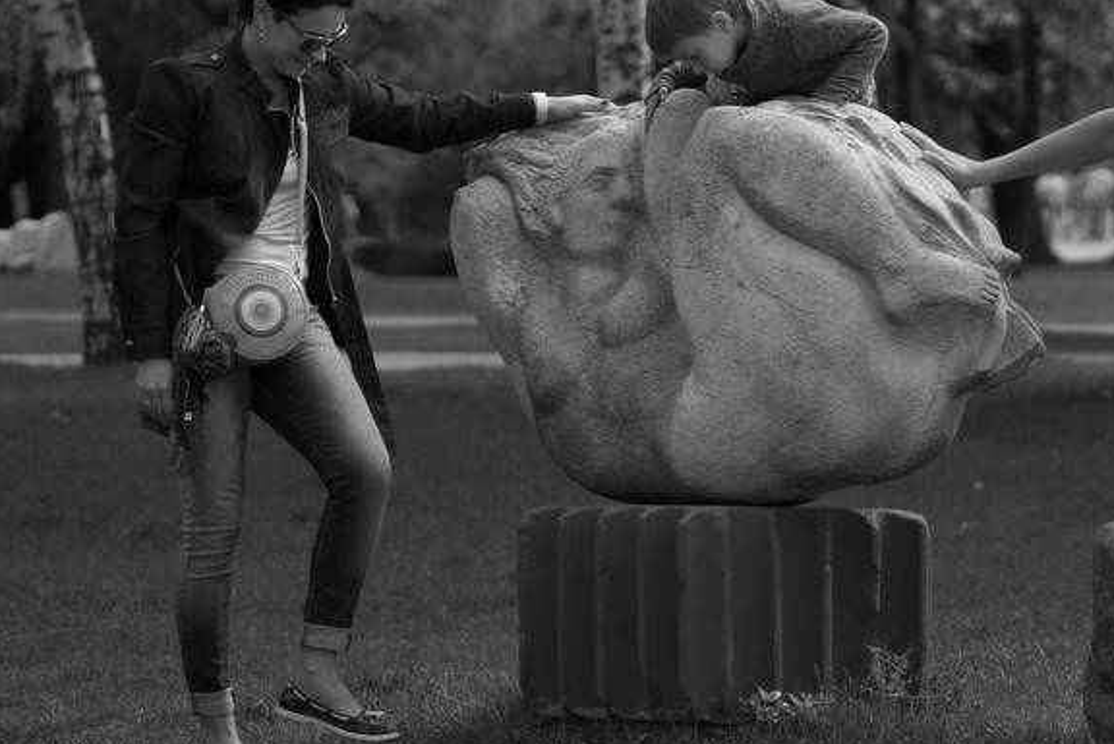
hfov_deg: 9.7
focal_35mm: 211
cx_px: 834
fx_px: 6534
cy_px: 360
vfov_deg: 6.5
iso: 400
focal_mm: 90
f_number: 2.8
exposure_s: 1/2500
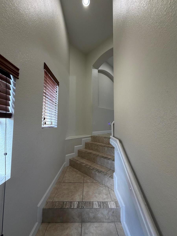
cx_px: 88
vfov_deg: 102.1
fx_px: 95
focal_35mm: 14
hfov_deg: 85.7
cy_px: 118
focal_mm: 2.22
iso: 250
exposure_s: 1/120
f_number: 2.2
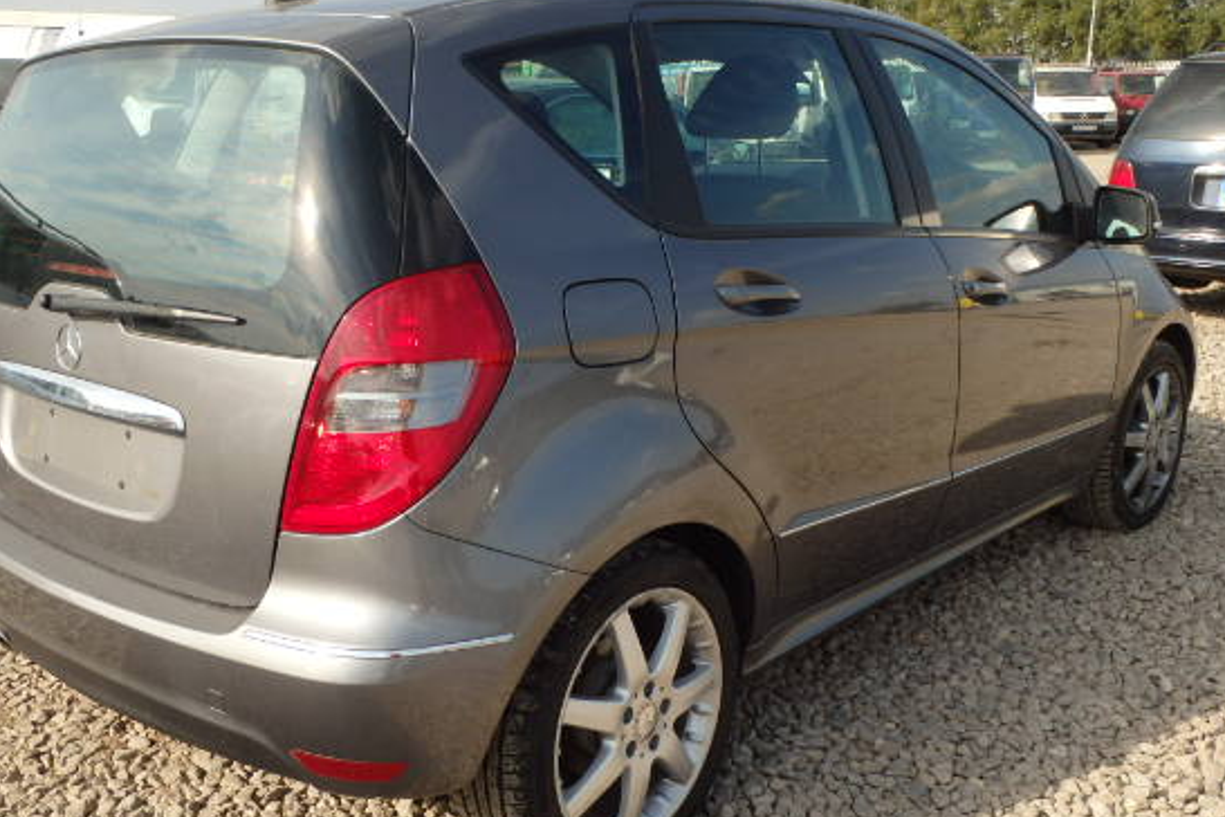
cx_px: 534
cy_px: 453
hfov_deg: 49.4
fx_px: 1327
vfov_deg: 34.2
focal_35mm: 39
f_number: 4.2
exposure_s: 1/500
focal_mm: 5.7
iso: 125
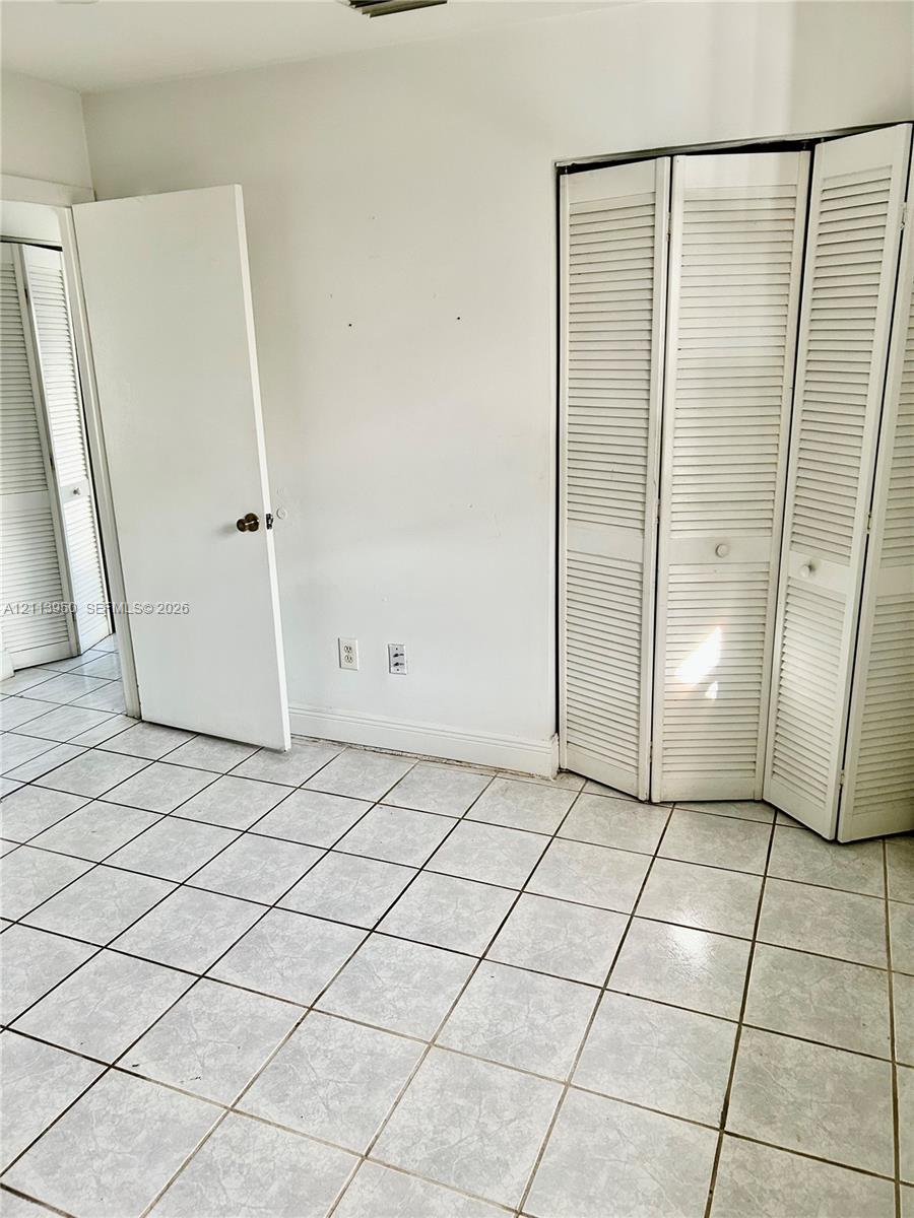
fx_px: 915
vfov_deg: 67.3
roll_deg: +1.0
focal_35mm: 26
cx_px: 457
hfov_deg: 53.1
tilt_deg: -15.0
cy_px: 609
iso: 125
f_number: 1.5
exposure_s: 1/80
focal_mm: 5.7
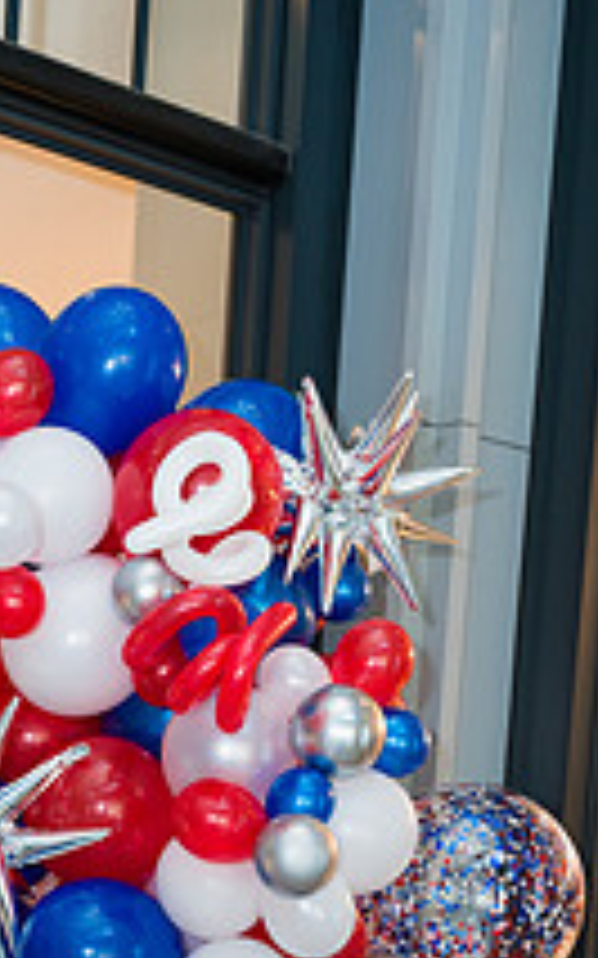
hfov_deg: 22.1
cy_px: 877
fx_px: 1513
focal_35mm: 58
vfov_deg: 33.1
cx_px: 124
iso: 400
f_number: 4
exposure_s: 1/200
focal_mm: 27
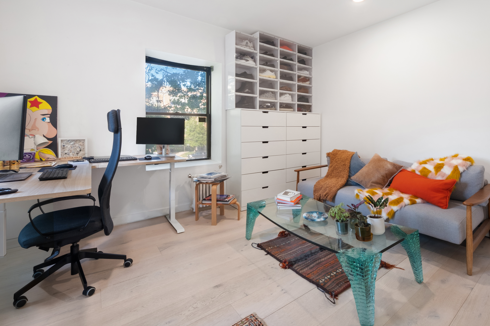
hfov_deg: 92.4
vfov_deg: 69.3
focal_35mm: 17
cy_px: 123
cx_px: 286
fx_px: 231
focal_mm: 8.6
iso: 320
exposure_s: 1/1.67
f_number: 9
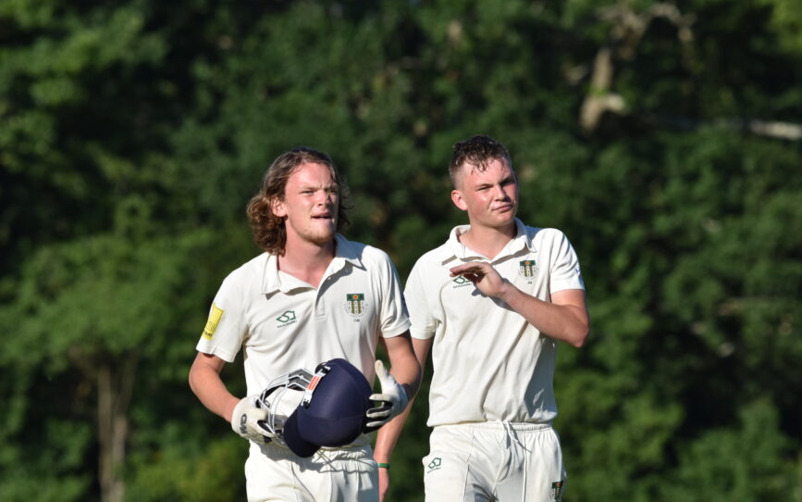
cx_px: 407
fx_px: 13815
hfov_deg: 3.3
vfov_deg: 2.1
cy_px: 290
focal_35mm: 632
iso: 200
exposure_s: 1/1000
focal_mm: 350
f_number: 8
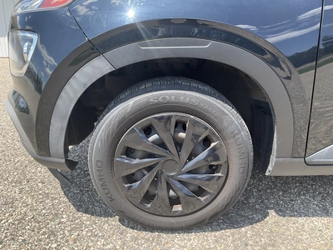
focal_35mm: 29
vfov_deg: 48.2
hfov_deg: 61.7
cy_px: 125
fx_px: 279
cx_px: 166
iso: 25
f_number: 1.8
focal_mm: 3
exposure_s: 1/389
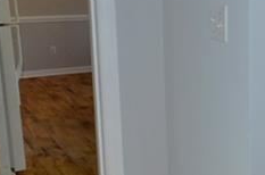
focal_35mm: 66
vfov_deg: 20.4
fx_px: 485
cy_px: 60
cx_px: 310
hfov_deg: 27.3
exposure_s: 1/60
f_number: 4
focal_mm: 10
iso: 450
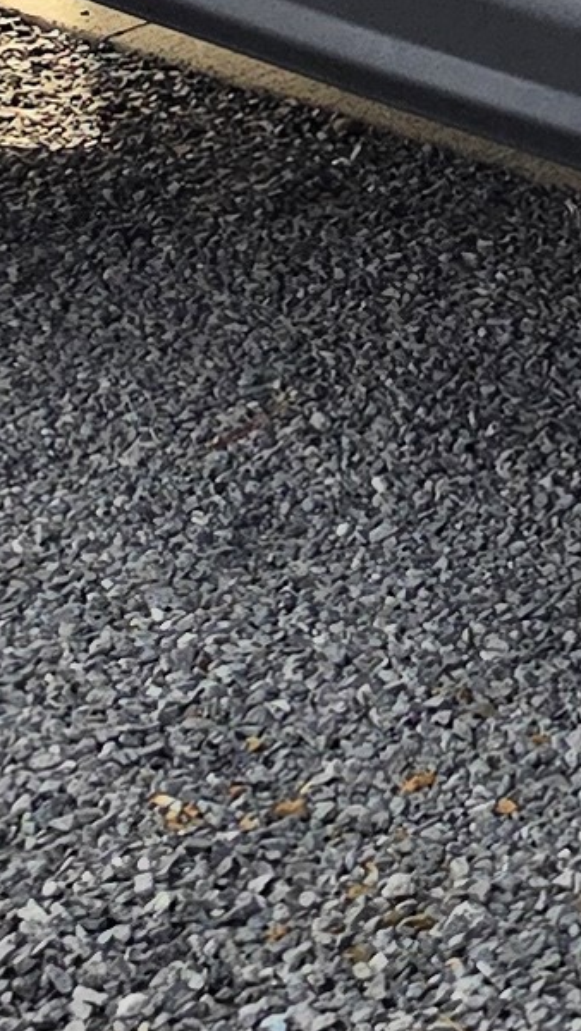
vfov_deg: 12.1
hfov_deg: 7.0
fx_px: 4569
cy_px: -694
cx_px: 1275
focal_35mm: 167
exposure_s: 1/7939
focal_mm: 6.5
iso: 64
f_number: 1.4
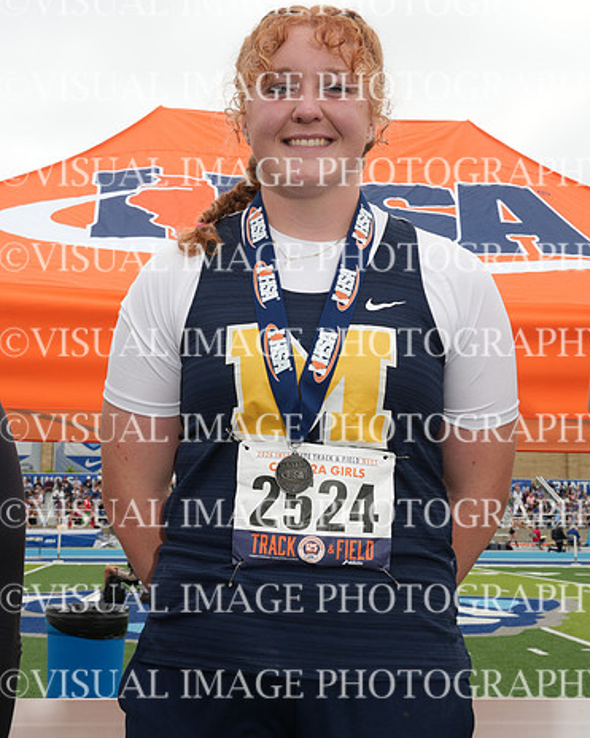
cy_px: 299
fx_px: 1345
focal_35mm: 62
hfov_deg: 24.7
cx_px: 305
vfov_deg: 30.6
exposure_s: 1/125
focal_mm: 35
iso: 125
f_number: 11
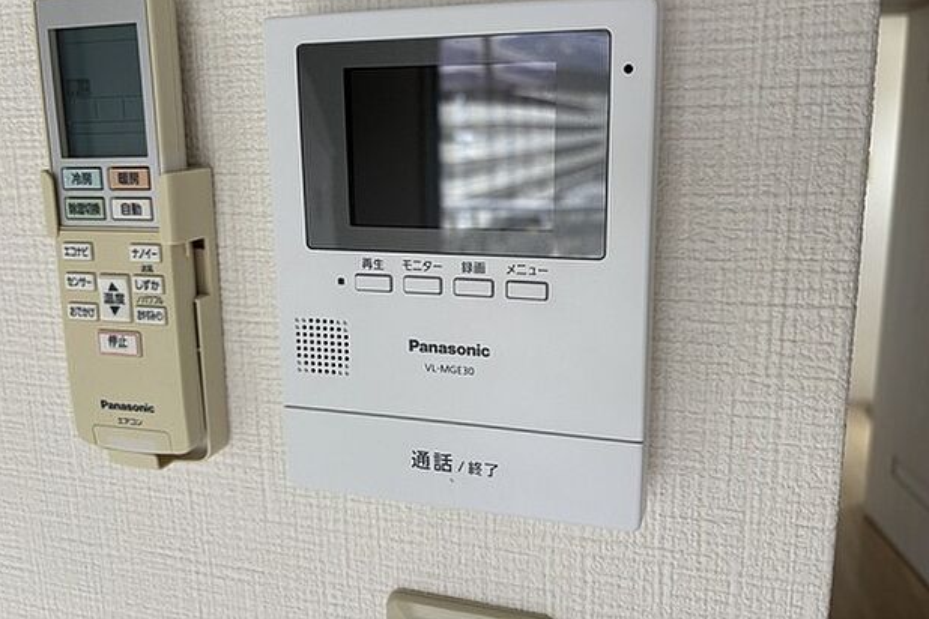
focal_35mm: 28
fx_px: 722
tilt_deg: -9.7
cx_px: 449
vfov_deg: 46.2
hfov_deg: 65.5
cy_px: 260
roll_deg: +1.5
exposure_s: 1/185
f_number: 1.6
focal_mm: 5.96
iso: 40
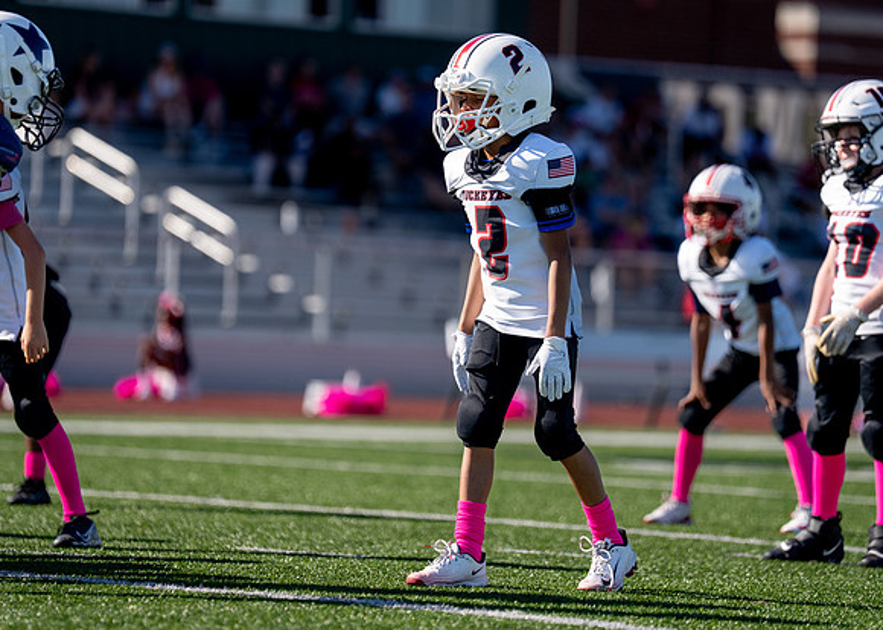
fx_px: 5663
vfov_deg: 6.4
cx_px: 456
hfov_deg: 8.9
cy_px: 253
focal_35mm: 226
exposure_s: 1/6400
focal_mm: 176
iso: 320
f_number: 2.8
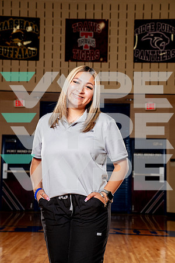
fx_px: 474
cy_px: 132
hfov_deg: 20.9
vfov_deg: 31.0
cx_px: 88
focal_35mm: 65
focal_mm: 65
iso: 200
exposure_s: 1/250
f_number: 5.6
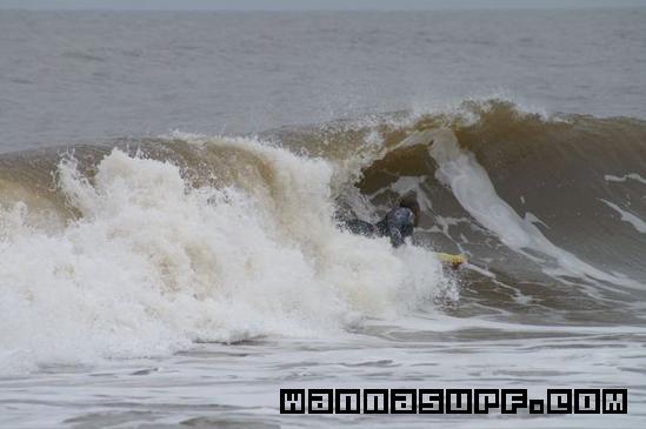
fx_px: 8068
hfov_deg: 4.6
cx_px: 323
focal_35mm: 450
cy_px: 214
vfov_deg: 3.0
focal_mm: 300
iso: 200
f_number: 9
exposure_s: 1/800
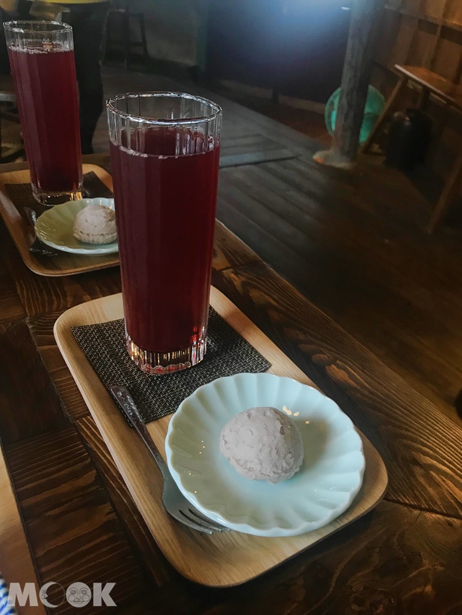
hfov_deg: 49.7
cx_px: 231
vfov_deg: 63.4
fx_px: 498
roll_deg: -3.9
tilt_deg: -35.4
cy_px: 308
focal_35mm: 28
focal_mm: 3.99
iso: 40
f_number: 1.8
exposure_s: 1/24
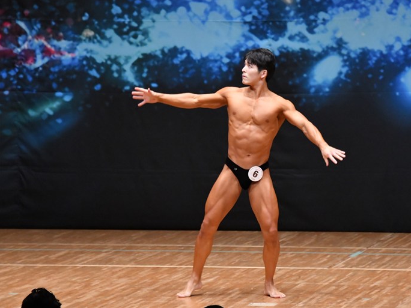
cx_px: 232
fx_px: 3491
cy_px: 154
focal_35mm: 294
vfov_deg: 5.1
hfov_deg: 6.7
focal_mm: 180
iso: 6400
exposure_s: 1/400
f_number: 5.6
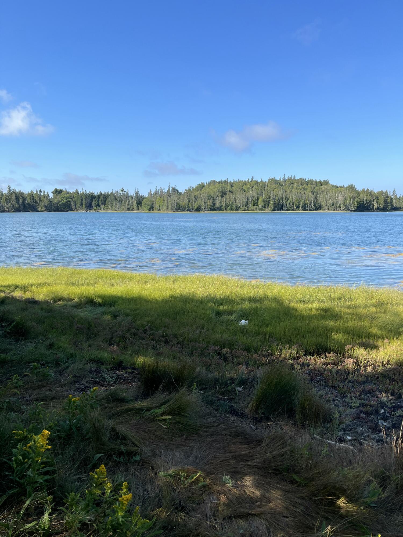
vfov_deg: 67.3
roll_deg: +0.6
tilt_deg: -10.4
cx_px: 202
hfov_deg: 53.1
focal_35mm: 26
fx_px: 404
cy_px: 268
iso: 50
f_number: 1.6
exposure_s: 1/2137
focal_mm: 5.1
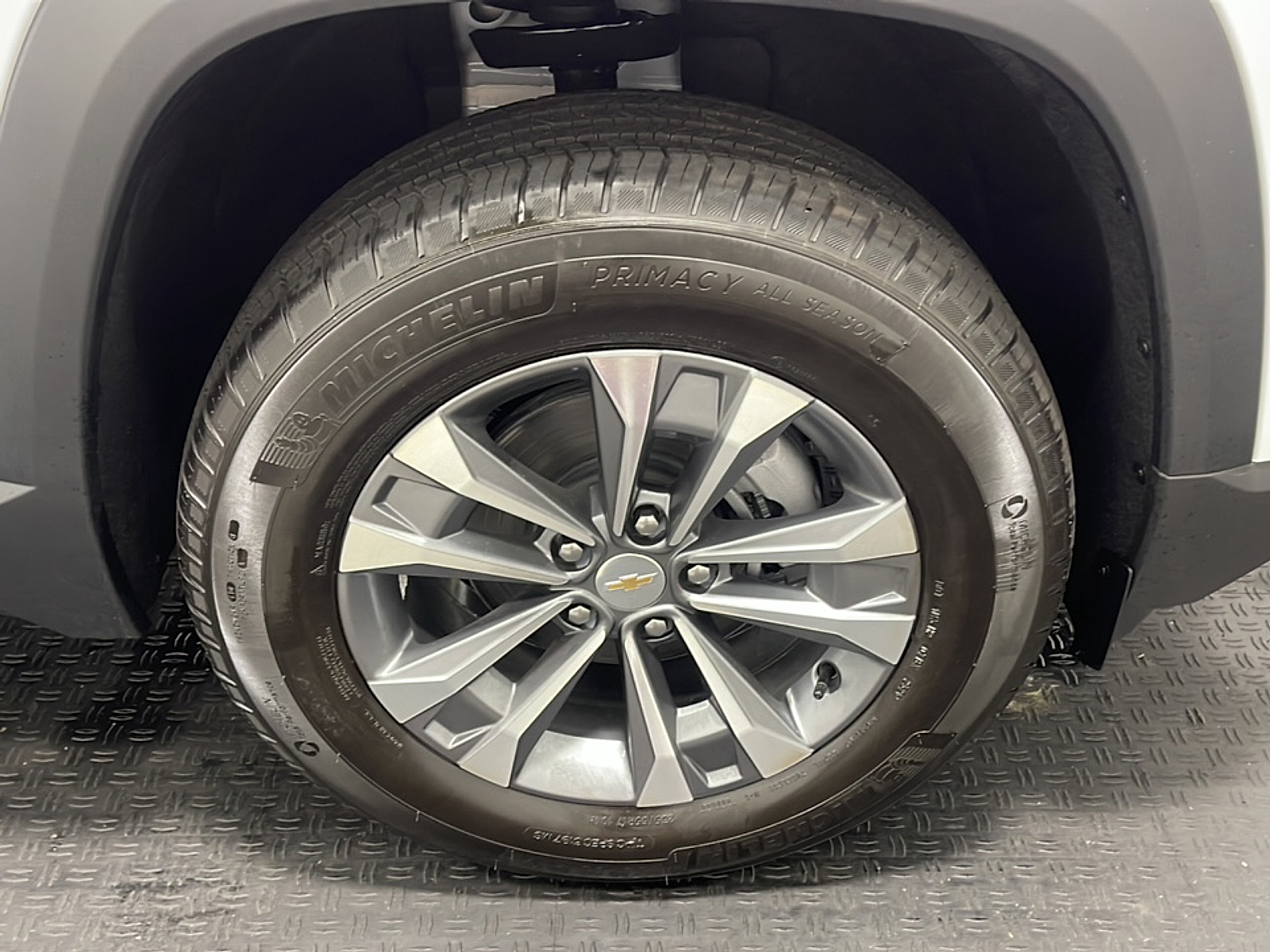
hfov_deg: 63.4
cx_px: 635
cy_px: 476
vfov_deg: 49.7
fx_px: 1027
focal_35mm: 28
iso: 250
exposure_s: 1/40
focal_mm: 5.1
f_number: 1.6
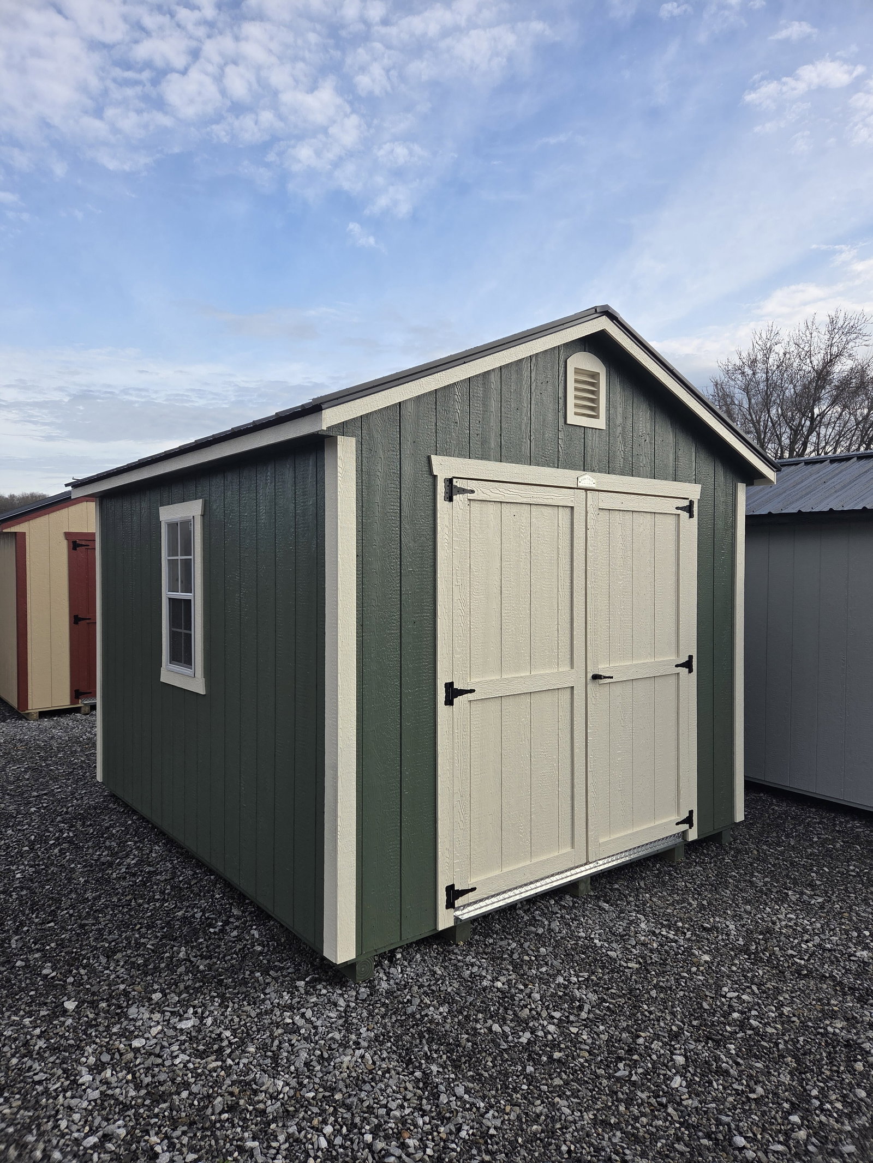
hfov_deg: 58.9
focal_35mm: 23
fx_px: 773
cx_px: 436
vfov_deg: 73.9
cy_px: 582
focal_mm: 5.4
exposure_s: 1/3001
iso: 80
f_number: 1.8
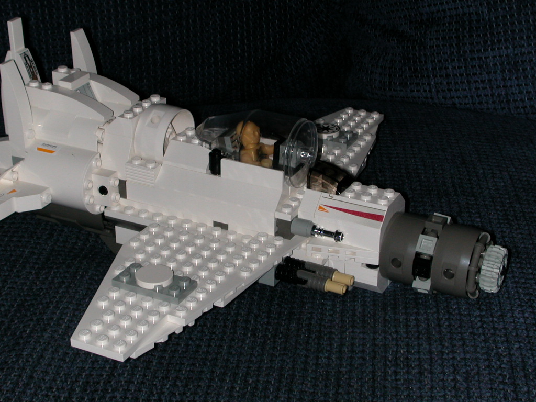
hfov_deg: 28.6
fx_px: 1053
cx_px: 268
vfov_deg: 21.6
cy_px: 201
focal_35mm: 68
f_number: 6.1
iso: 100
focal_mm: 10.4
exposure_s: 1/59.9
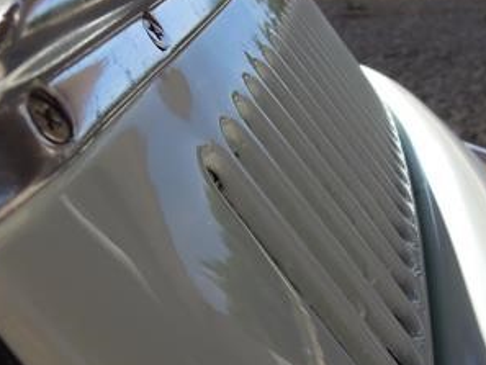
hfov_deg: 31.2
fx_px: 871
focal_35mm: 62
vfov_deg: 23.7
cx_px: 215
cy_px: 171
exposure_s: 1/1250
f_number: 3.2
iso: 160
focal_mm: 4.3
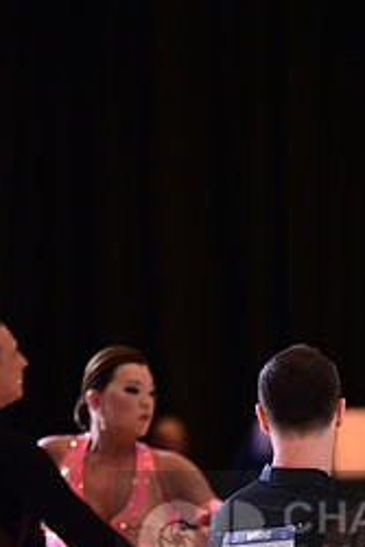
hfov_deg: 3.3
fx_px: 6333
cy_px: 545
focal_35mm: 417
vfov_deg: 4.9
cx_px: 417
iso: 2000
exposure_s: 1/400
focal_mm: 180
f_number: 2.8
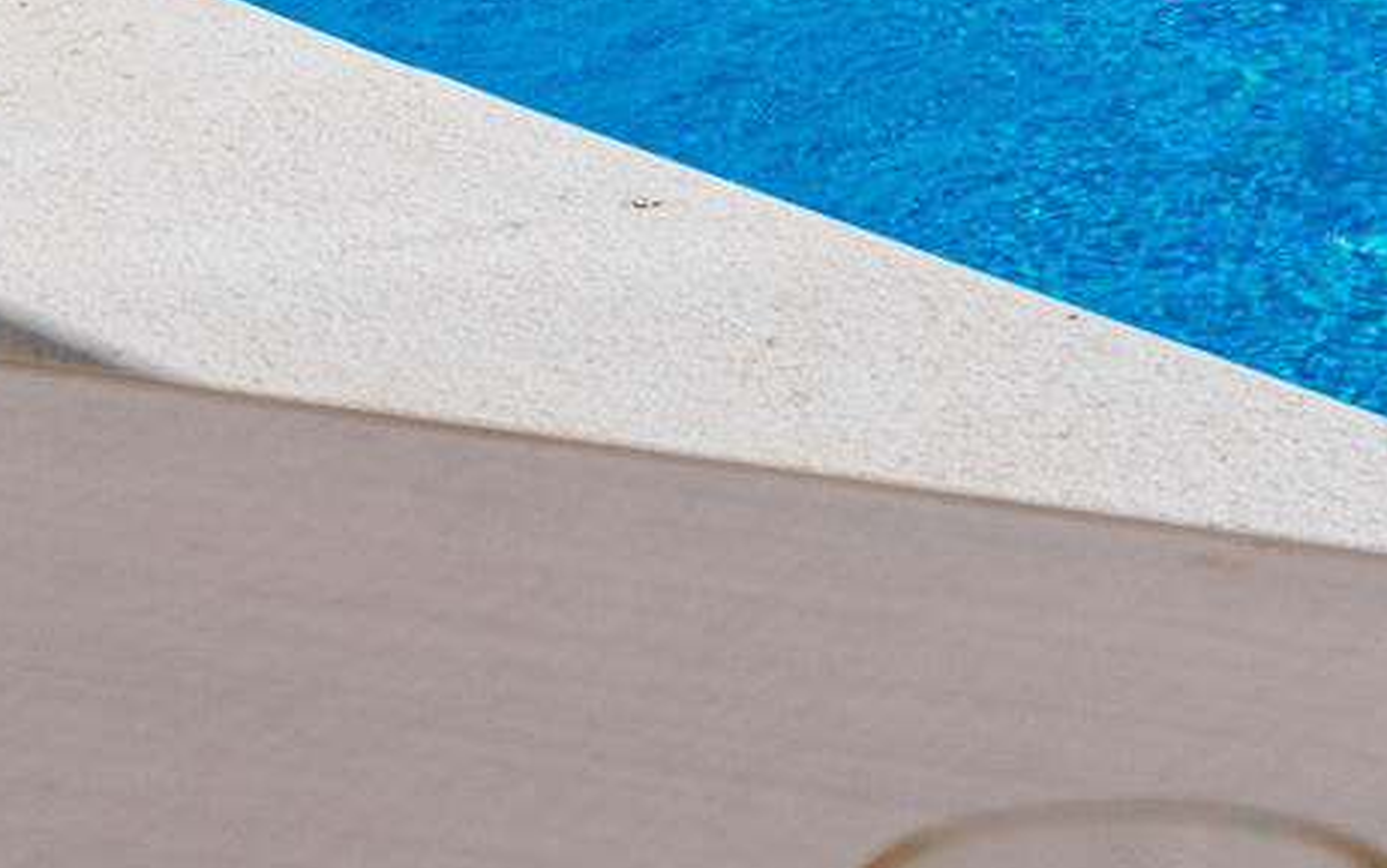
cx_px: 890
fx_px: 9339
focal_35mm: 247
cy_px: -1871
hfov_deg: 8.5
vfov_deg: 5.0
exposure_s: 1/400
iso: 100
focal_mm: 40
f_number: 8
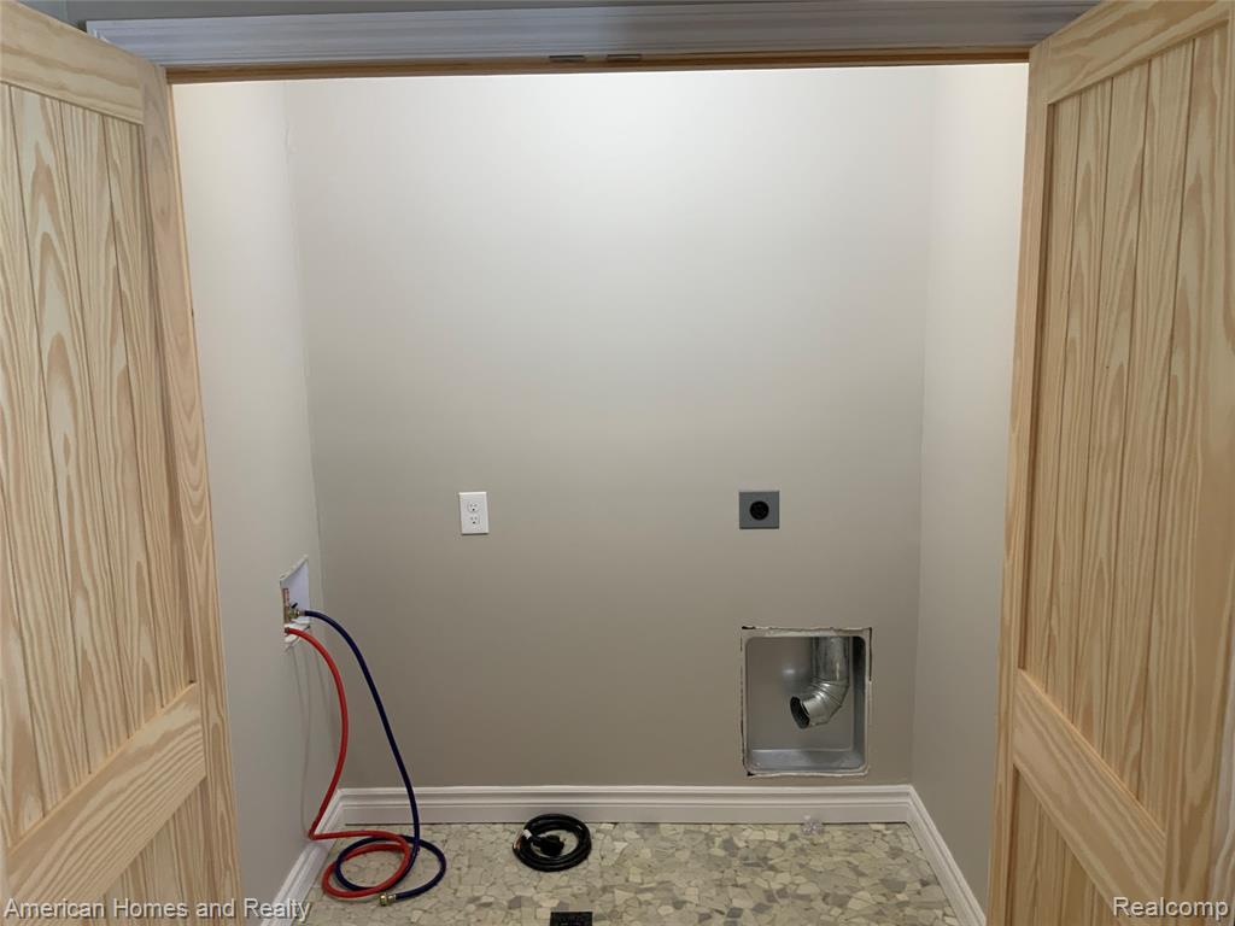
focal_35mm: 29
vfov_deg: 48.2
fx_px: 1035
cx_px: 618
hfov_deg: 61.7
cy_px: 463
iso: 40
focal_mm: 3
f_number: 1.8
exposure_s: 1/60
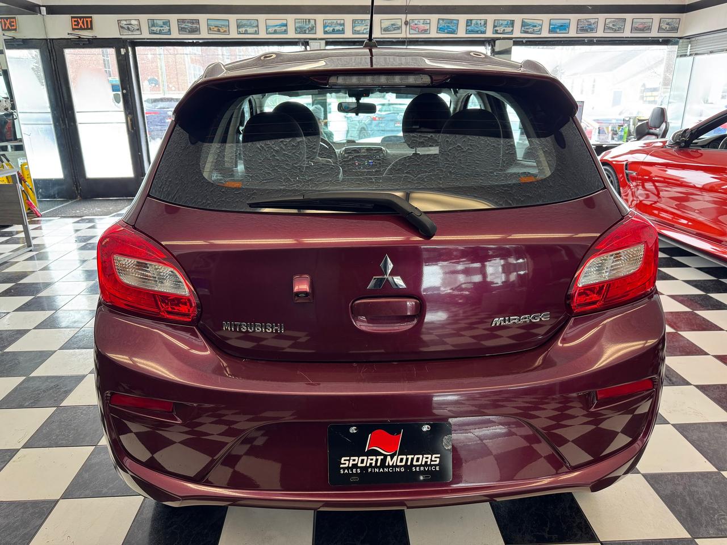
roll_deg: +0.1
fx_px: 504
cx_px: 364
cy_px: 272
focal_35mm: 24
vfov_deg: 56.8
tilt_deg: -18.2
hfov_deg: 71.6
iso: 125
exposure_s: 1/120
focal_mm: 6.76
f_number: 1.78
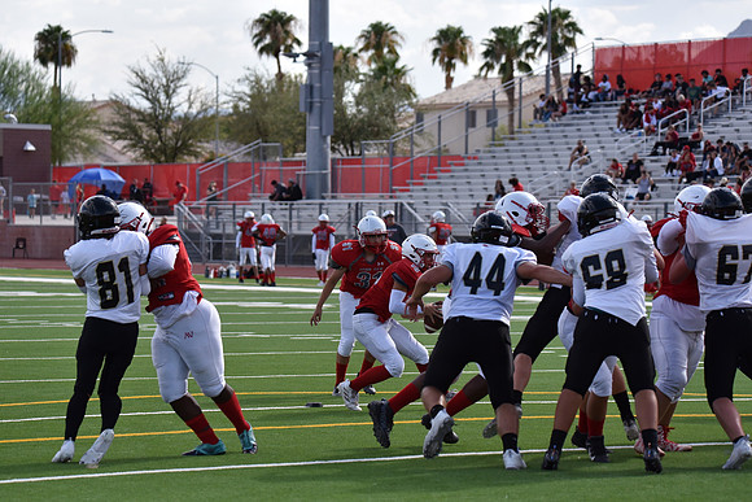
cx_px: 376
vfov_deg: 9.2
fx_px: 3134
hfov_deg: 13.7
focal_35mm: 150
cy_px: 251
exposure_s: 1/4000
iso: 900
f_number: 5.6
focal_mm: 150
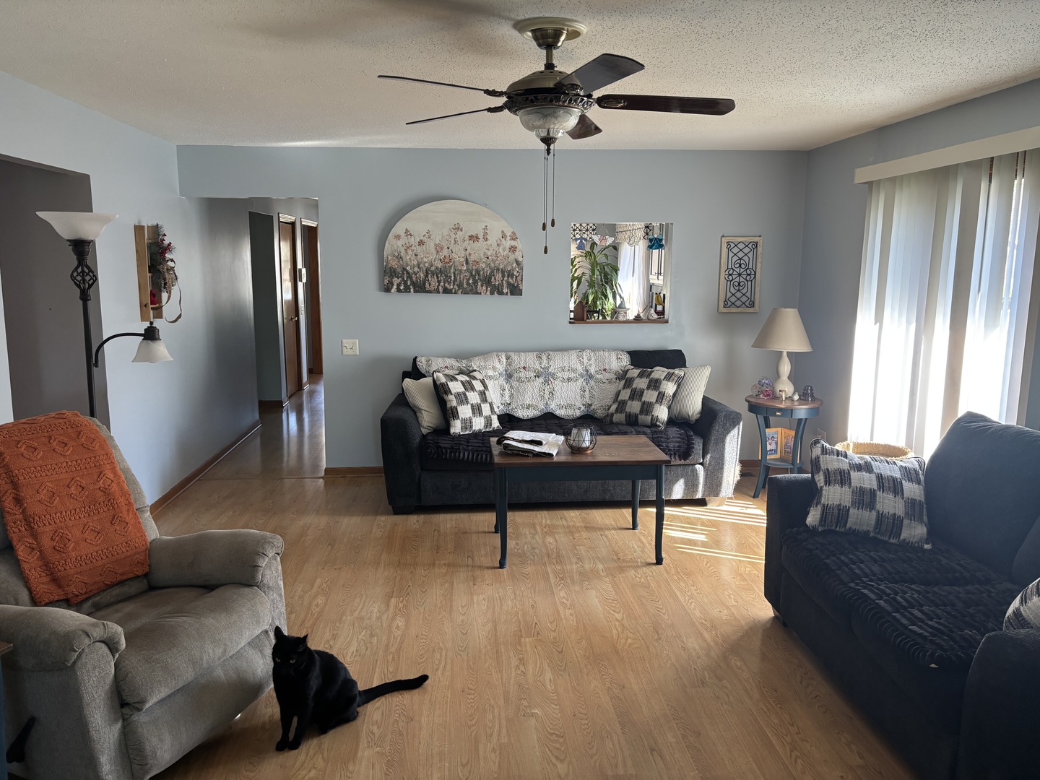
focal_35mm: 26
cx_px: 520
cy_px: 390
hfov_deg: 67.3
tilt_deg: -8.2
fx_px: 781
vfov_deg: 53.1
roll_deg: +0.1
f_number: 1.6
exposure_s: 1/60
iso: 125
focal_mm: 5.96
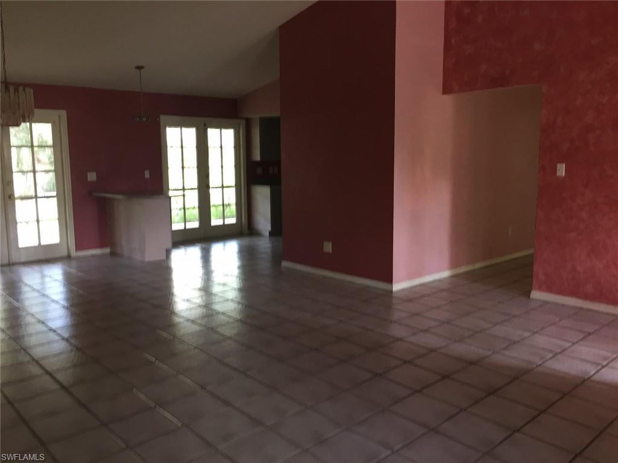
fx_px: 518
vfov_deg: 48.2
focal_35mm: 29
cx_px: 309
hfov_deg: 61.7
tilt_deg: -5.7
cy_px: 232
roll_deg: -0.8
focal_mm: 4.15
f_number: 2.2
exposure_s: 1/30
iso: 125
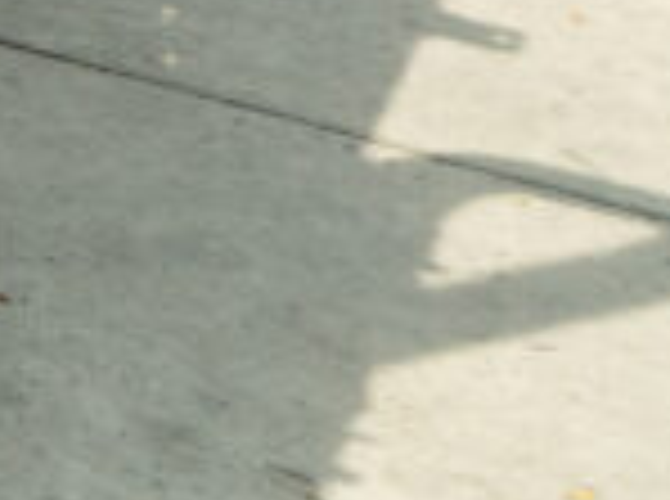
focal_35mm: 159
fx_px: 3070
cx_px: -1421
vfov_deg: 8.4
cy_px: -764
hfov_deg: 9.4
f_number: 10
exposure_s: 1/50
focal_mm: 24
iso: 320
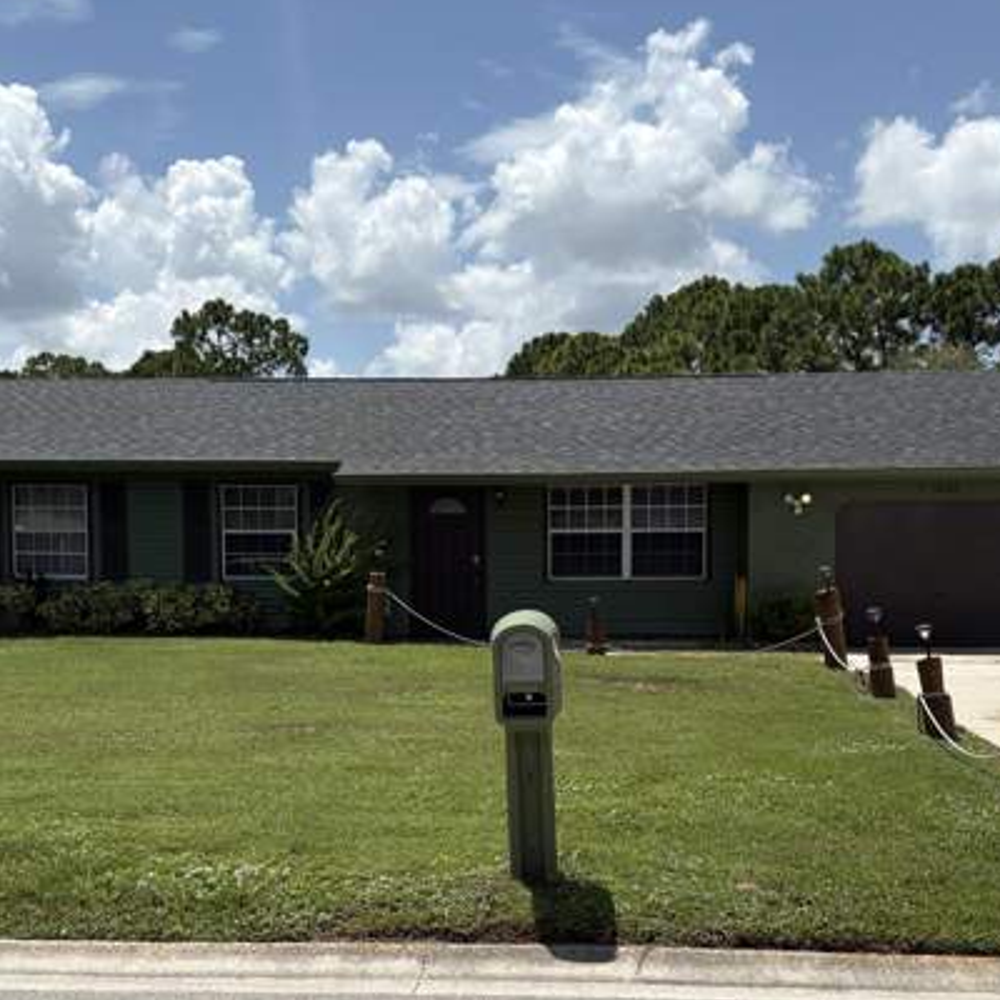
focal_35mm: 46
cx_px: 515
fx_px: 1503
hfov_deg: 36.8
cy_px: 642
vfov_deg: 36.5
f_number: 1.6
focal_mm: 5.96
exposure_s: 1/6329
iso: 50
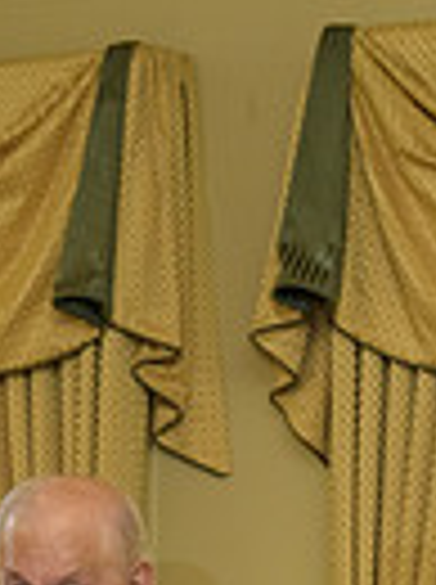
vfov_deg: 12.3
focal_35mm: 155
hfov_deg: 9.5
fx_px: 2612
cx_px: 63
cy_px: 826
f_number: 3.2
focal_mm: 36
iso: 1000
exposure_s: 1/125
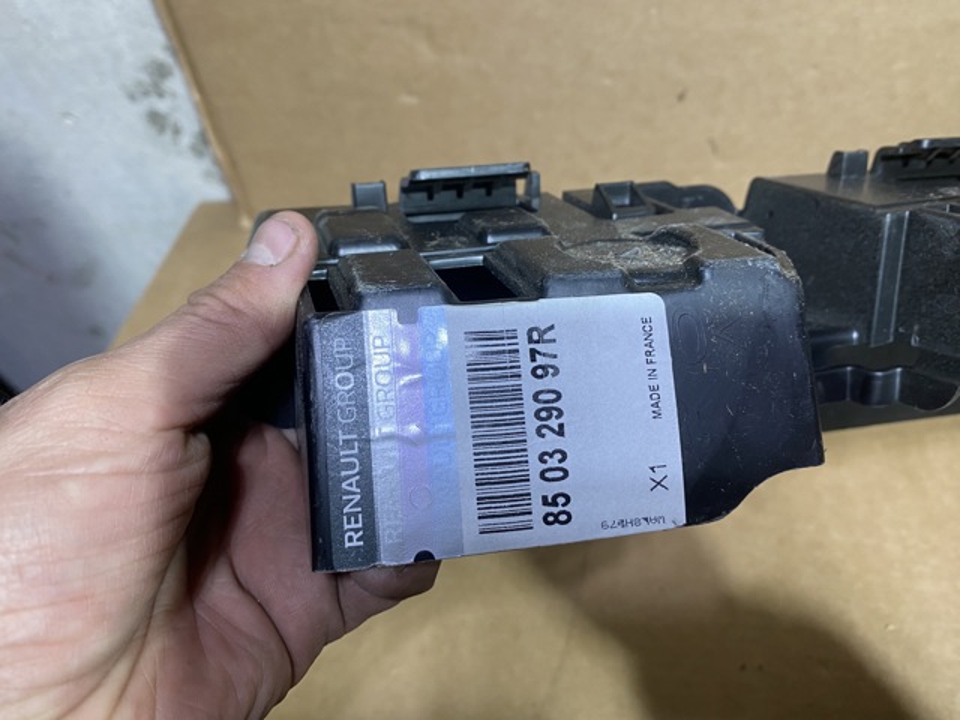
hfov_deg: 67.3
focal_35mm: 26
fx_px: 721
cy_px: 360
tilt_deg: -45.0
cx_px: 480
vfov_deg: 53.1
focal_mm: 4.25
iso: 80
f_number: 1.8
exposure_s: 1/50
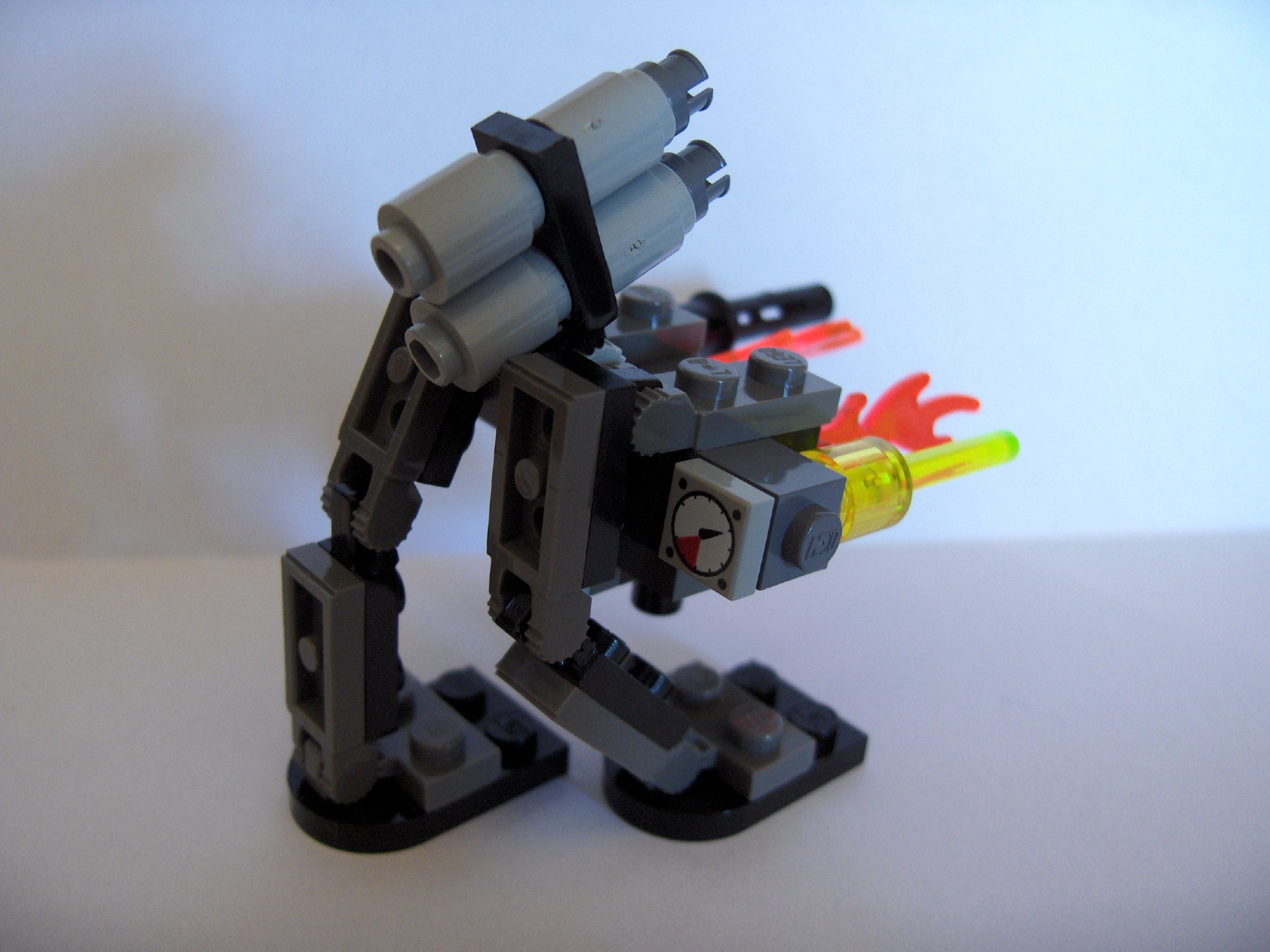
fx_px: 1431
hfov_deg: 47.9
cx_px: 635
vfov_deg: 36.8
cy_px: 476
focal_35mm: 39
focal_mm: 8
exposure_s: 1/61.5
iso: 200
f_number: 2.8
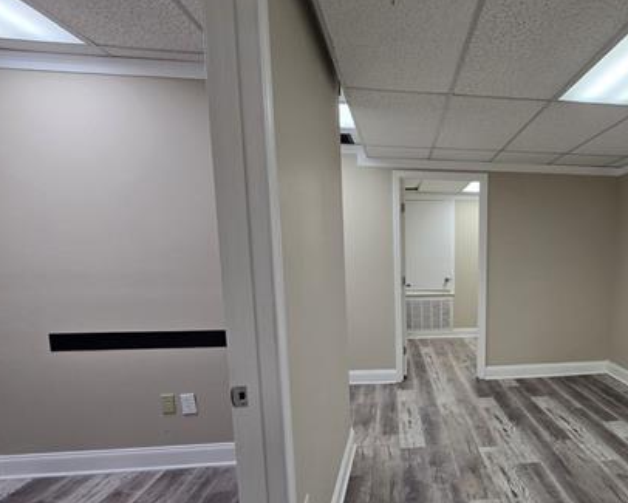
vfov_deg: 67.3
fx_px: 372
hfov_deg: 75.7
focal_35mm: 20
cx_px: 455
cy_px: 306
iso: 50
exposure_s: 1/60
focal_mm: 2.2
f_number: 2.2
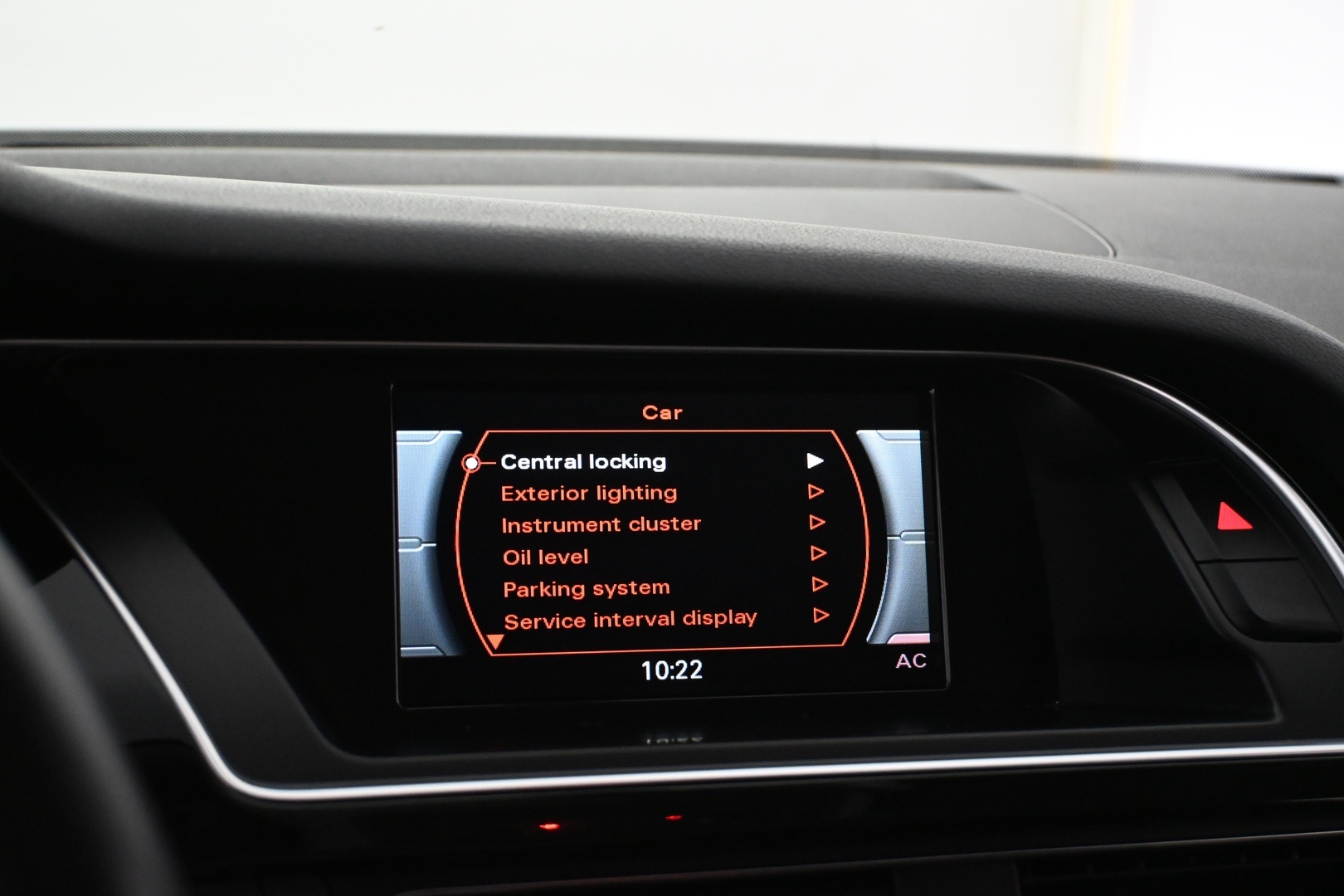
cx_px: 672
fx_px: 1960
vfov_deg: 25.8
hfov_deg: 37.9
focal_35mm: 52
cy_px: 448
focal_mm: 35
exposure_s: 1/60
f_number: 5.3
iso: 4000
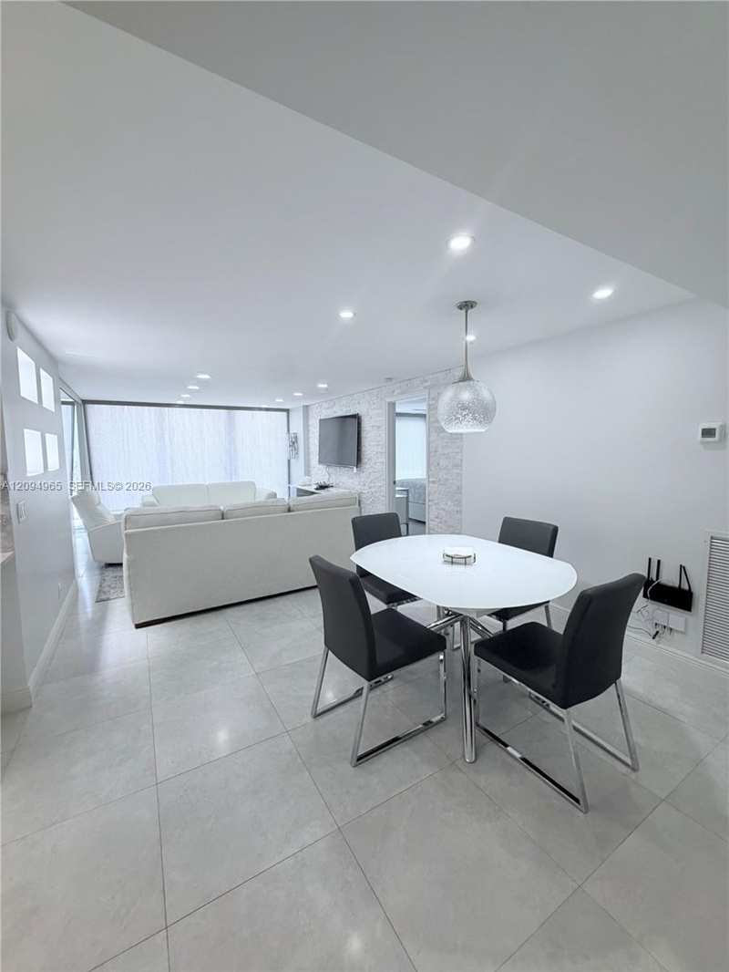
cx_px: 364
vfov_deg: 102.1
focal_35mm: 14
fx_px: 393
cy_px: 486
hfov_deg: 85.7
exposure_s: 1/120
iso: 250
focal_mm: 2.22
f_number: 2.2
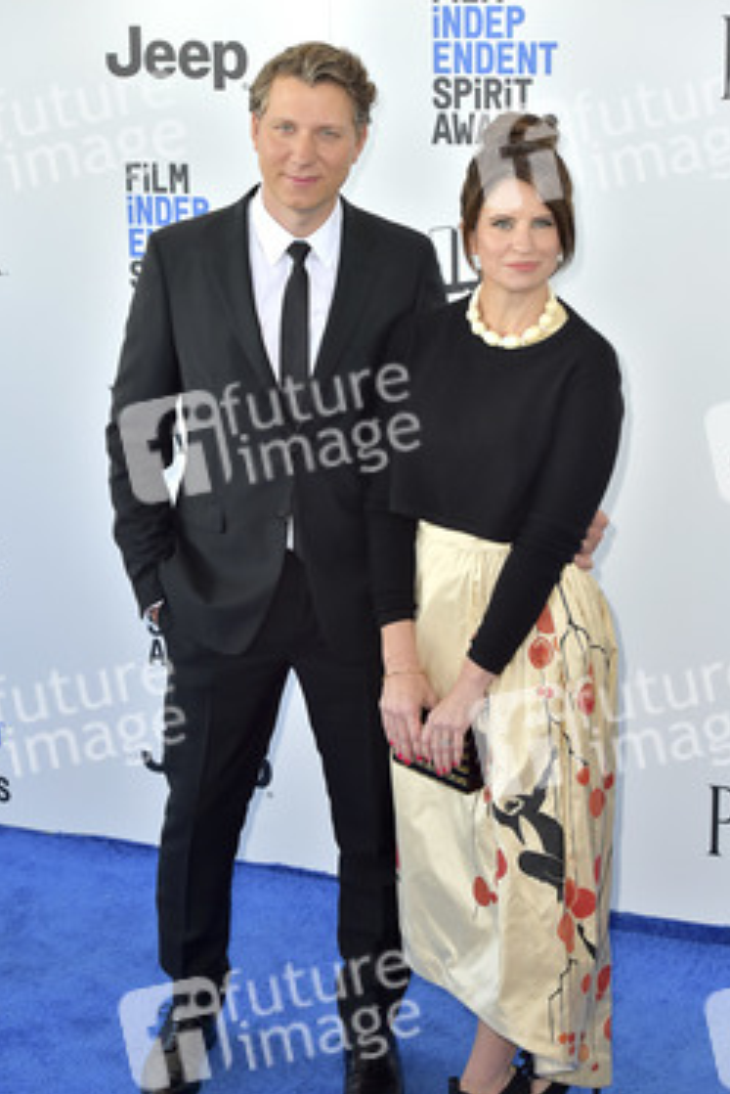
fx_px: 2279
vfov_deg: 27.0
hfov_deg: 18.2
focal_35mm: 75
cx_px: 356
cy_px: 581
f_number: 6.3
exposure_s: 1/320
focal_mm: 70
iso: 500
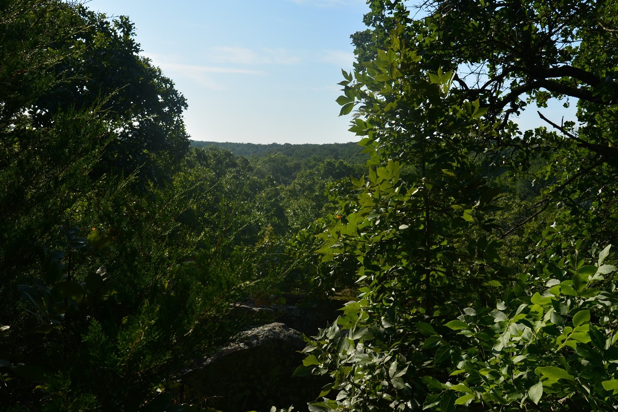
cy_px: 152
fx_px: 584
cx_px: 316
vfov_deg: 38.6
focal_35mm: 34
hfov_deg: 55.8
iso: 100
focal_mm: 24
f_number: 8
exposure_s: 1/250
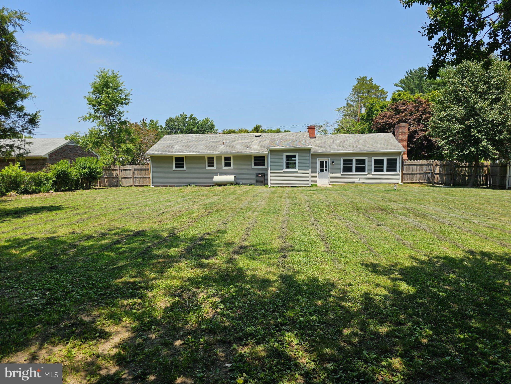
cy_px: 192
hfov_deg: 73.9
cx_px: 256
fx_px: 340
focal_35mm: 23
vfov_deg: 58.9
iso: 10
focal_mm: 6.3
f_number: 1.7
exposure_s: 1/736
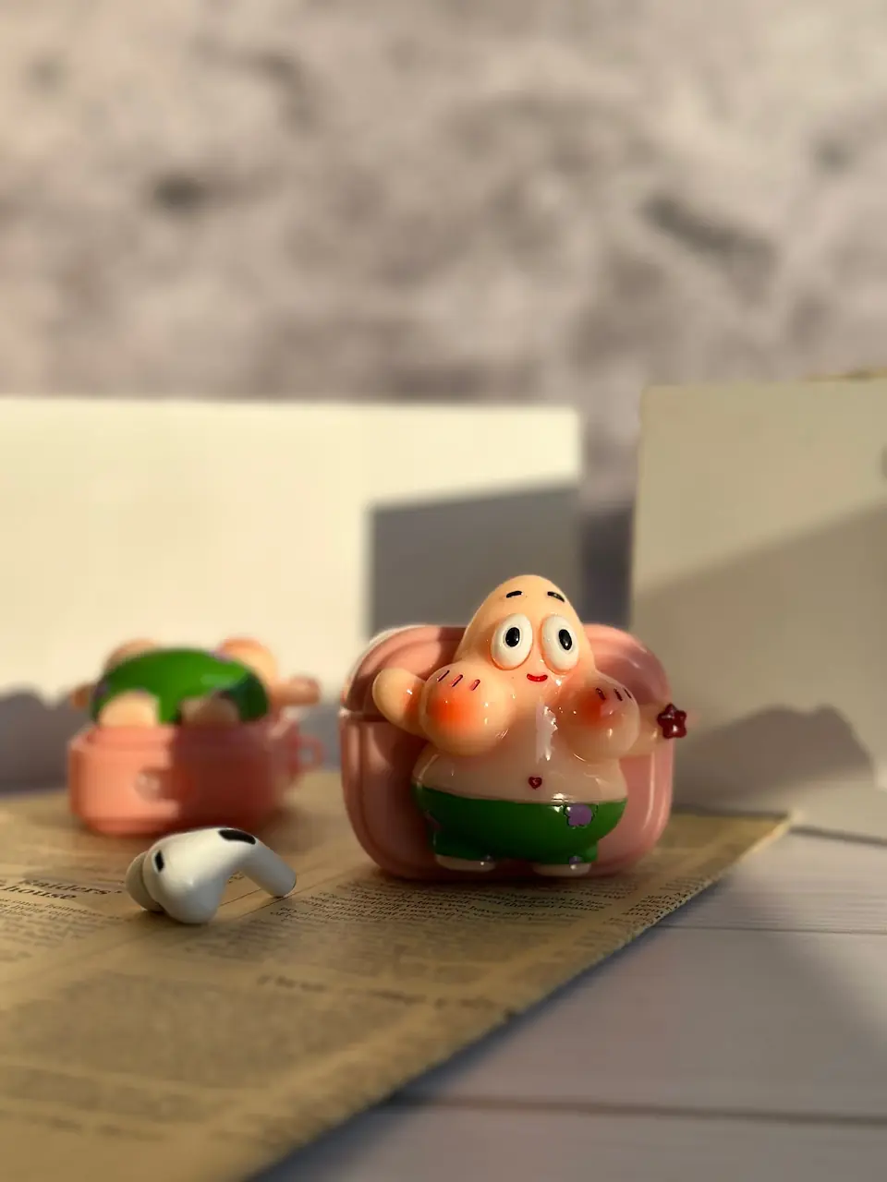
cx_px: 444
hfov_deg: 30.3
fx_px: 1640
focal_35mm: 48
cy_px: 591
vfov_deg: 39.7
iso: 80
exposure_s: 1/7092
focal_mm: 6.86
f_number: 1.78
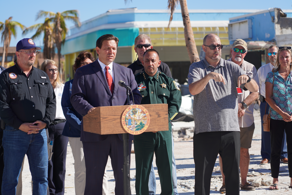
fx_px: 860
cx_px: 147
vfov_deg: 12.9
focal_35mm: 106
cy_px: 97
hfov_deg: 19.3
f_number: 4.5
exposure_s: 1/640
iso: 100
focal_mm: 105
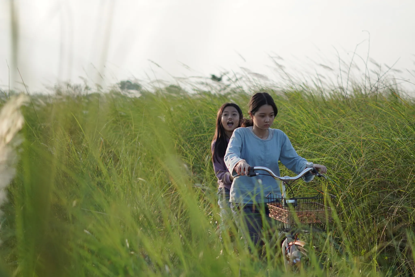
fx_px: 864
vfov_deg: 18.2
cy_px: 138
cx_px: 208
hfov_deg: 27.0
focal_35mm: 75
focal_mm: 50
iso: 100
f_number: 2
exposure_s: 1/2000
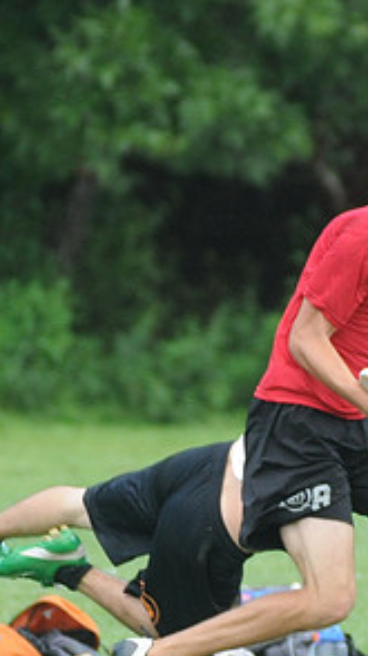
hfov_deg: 2.0
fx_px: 10774
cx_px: 448
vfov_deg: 3.5
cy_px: 407
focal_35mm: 620
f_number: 2.8
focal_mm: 200
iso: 400
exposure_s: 1/640
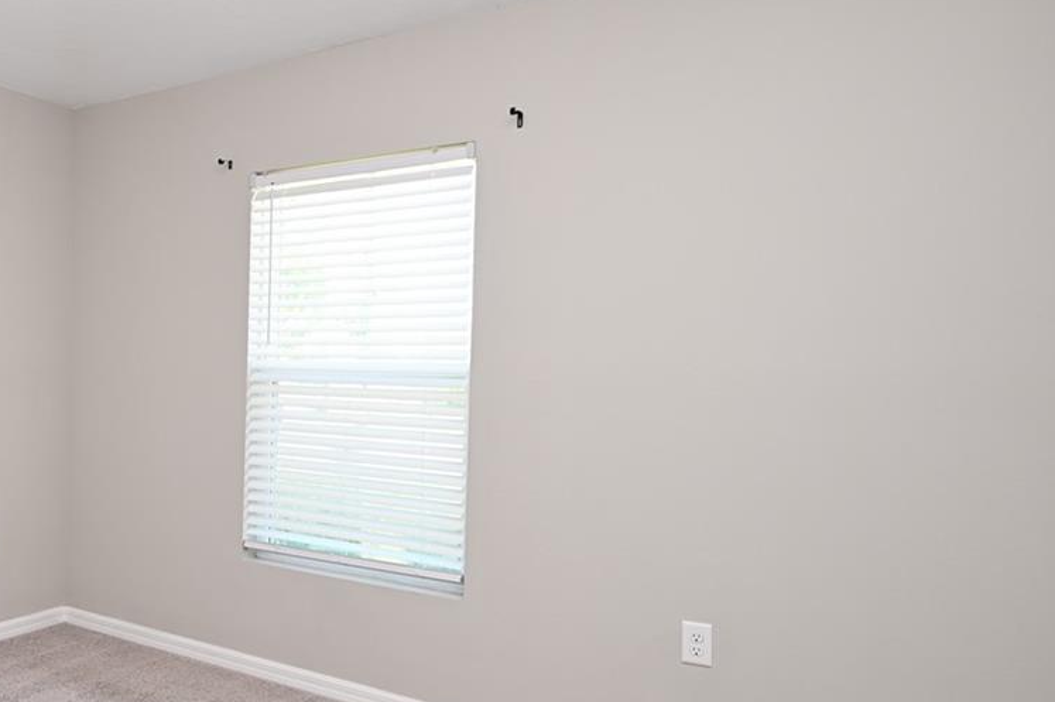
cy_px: 381
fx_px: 879
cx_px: 167
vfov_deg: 43.5
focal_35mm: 30
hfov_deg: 56.1
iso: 250
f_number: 4
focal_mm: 14
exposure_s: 1/60
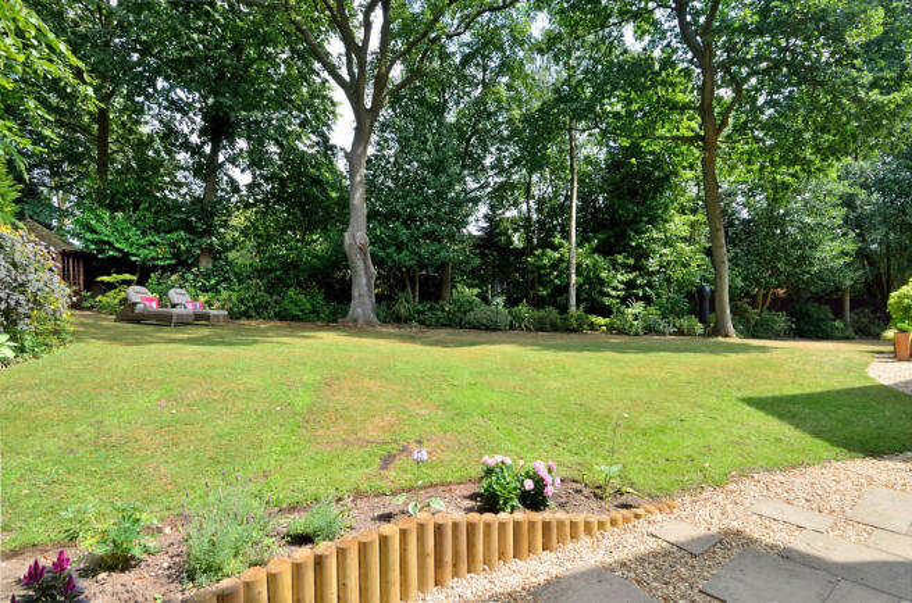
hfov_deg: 90.1
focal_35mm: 18
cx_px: 456
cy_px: 302
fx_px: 455
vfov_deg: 67.1
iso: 100
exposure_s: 1/160
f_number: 6.3
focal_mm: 12
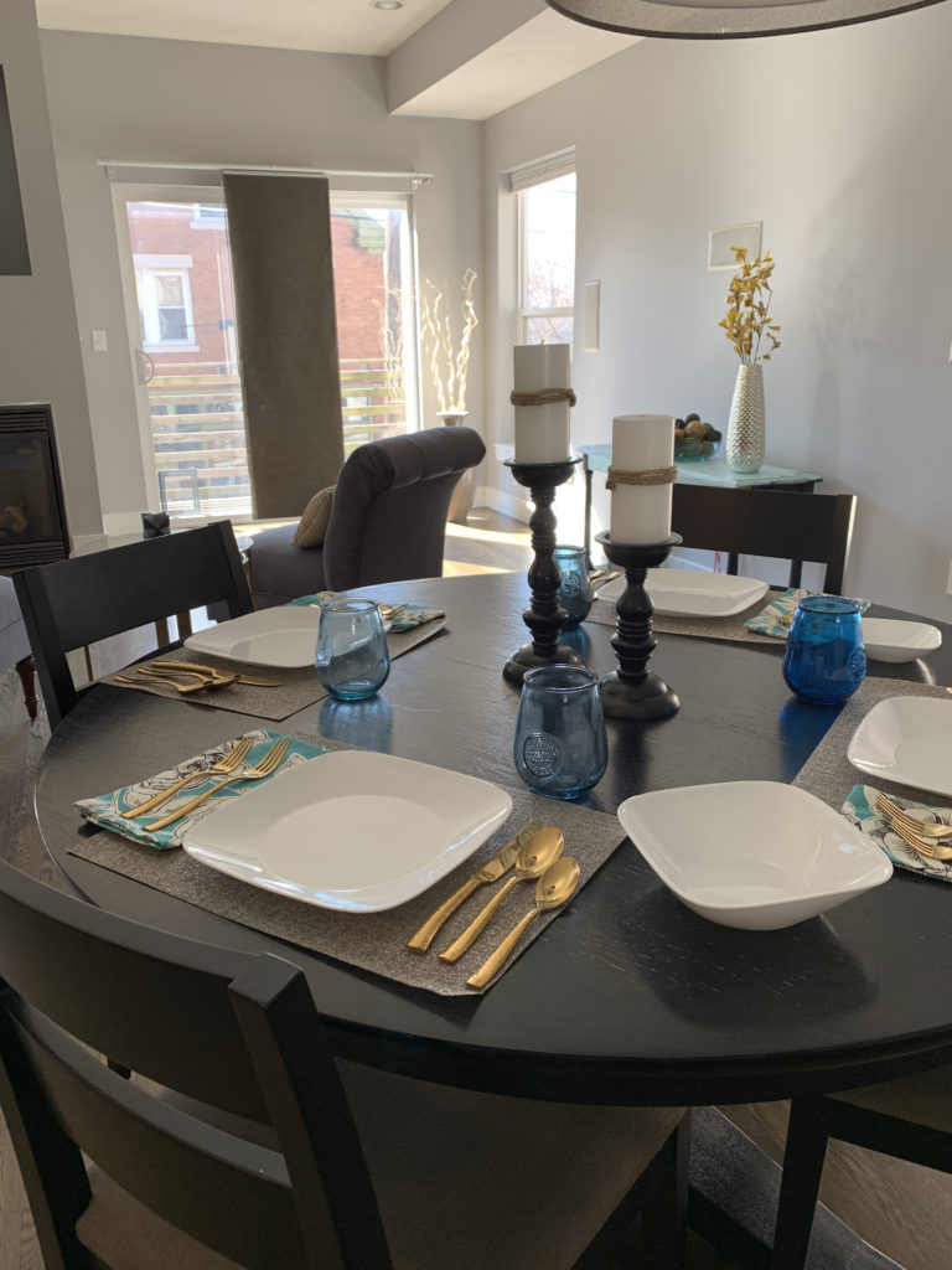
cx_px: 476
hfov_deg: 53.1
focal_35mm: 26
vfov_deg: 67.3
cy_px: 635
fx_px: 953
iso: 64
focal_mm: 4.25
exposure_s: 1/121
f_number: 1.8
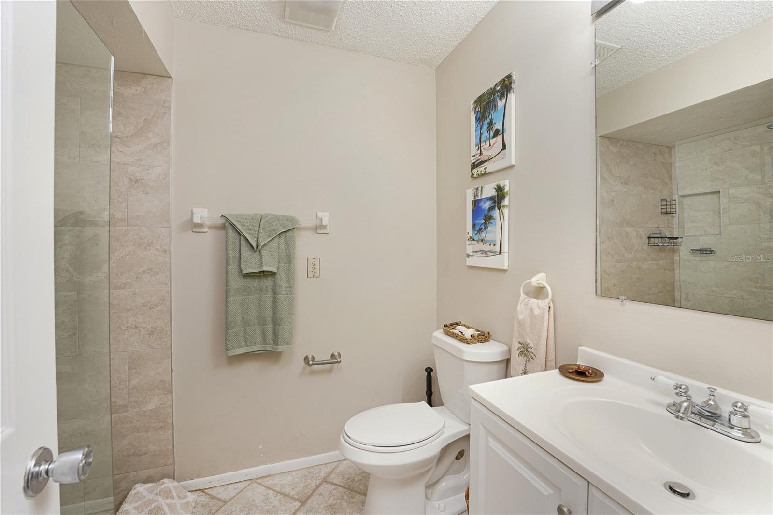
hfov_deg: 104.3
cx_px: 386
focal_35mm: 14
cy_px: 258
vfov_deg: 81.2
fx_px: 301
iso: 100
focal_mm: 14
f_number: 8
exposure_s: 1/20
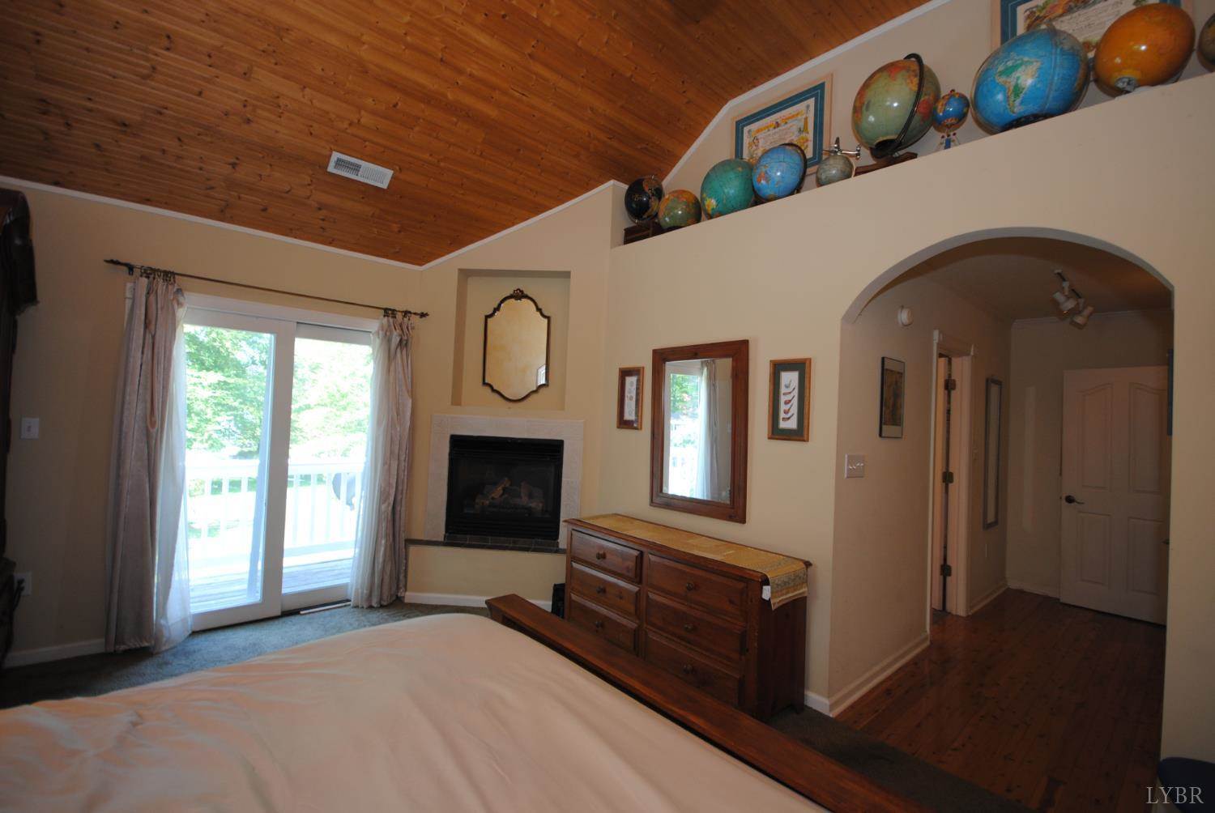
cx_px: 608
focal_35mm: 15
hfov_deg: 100.3
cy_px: 406
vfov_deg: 77.5
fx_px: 507
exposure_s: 1/30
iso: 220
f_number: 4
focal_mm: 10
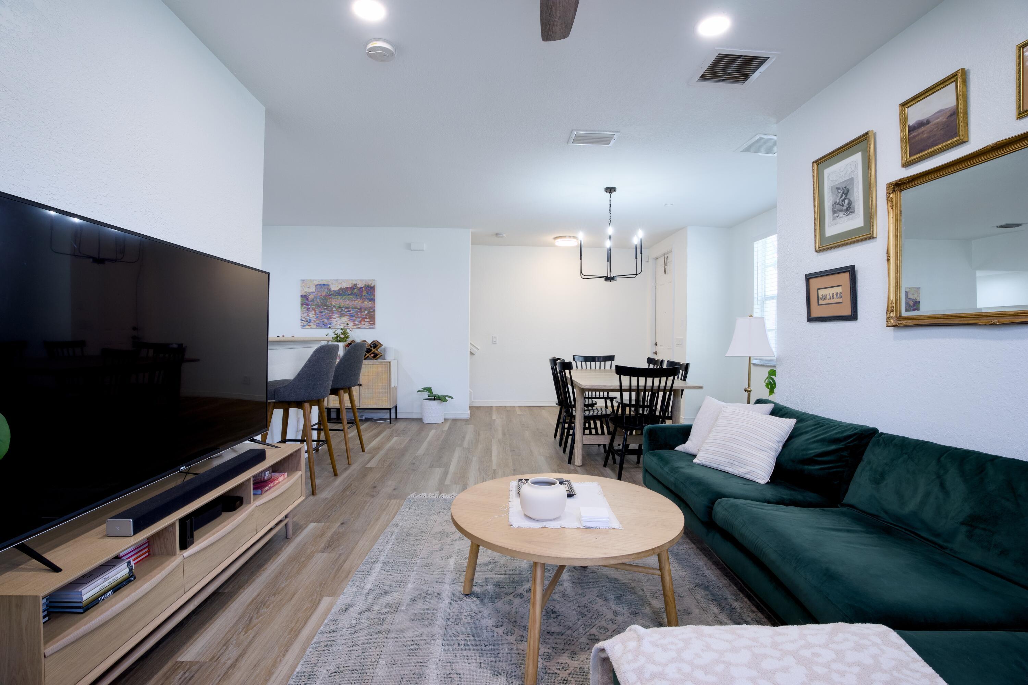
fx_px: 457
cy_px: 342
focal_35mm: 16
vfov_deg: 73.7
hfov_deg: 96.7
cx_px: 514
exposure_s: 1/3
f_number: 11
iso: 100
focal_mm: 16
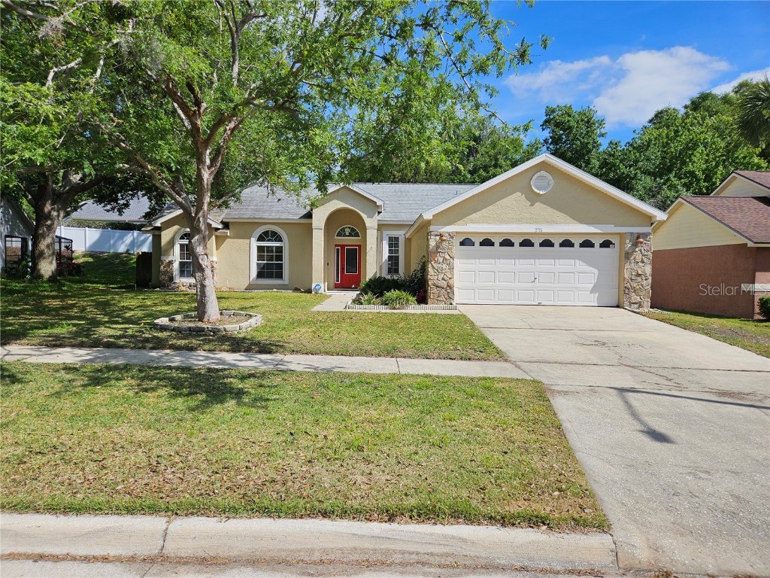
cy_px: 289
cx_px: 385
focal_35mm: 23
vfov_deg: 58.9
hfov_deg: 73.9
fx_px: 512
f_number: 1.8
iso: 25
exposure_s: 1/2752
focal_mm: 5.4
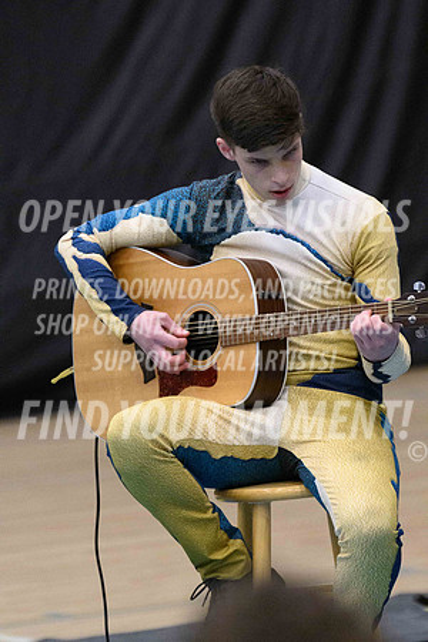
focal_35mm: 600
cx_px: 214
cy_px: 321
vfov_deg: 3.4
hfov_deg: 2.3
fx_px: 10699
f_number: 5.6
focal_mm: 400
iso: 10000
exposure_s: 1/400
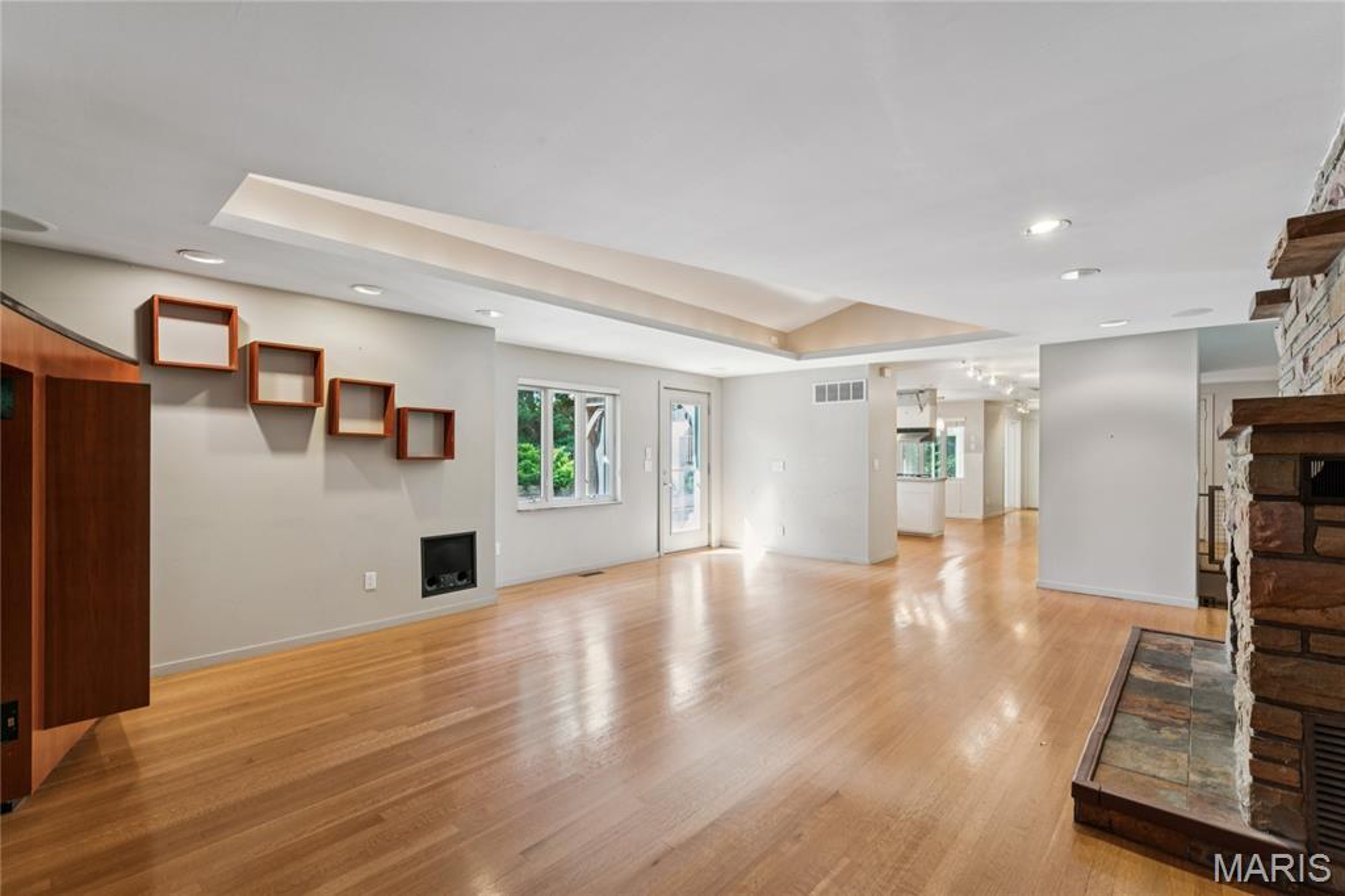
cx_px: 672
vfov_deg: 74.4
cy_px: 448
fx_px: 590
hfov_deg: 97.5
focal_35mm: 16
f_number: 13
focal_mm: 15.8
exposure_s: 1/2.5
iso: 320
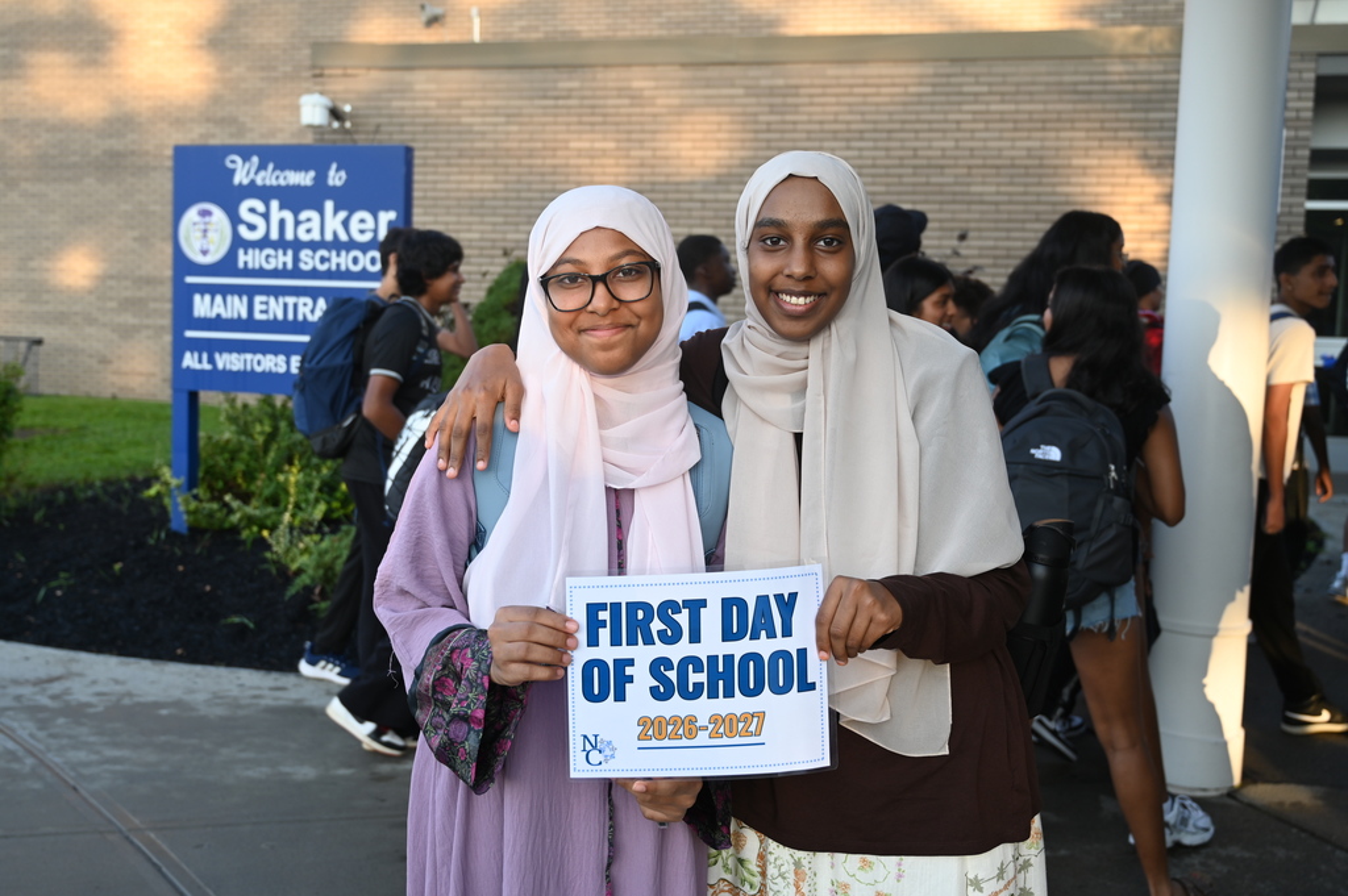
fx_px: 1291
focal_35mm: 34
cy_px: 448
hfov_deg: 55.1
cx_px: 674
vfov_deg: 38.3
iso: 220
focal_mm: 34.5
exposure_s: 1/250
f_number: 4
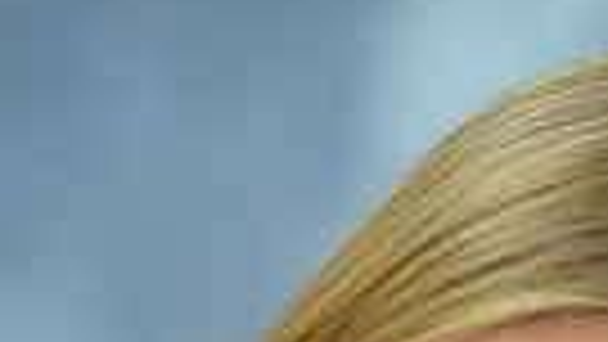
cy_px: 981
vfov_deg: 4.8
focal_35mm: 244
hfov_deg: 8.8
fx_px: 3934
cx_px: 563
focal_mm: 70
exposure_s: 1/125
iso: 250
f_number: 2.8
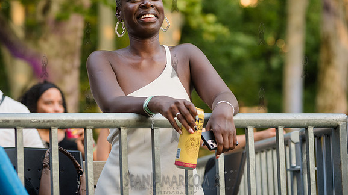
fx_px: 1384
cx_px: 150
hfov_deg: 14.3
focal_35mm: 150
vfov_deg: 8.1
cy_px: 57
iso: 1000
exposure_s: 1/250
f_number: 4
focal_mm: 120
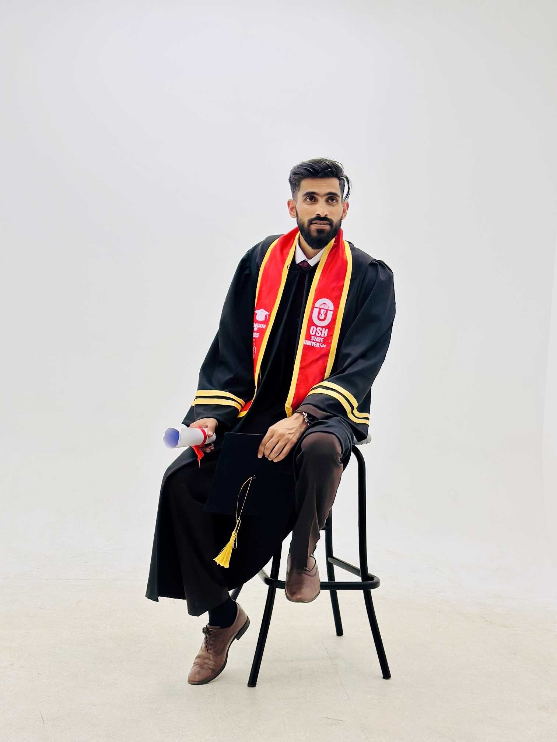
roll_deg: -3.5
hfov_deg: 30.3
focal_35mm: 48
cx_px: 278
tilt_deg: -1.7
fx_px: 1030
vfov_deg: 39.7
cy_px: 371
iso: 80
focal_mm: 6.86
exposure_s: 1/499
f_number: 1.78
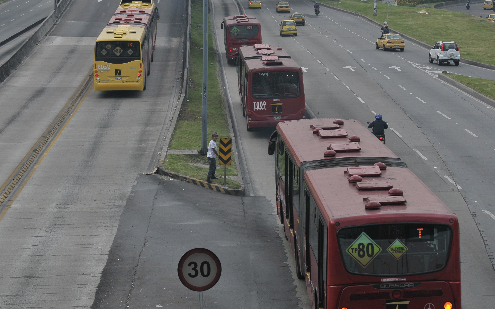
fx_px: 1551
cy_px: 154
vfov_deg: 11.4
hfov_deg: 18.1
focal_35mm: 115
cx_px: 243
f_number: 3.5
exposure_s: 1/1250
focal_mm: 70
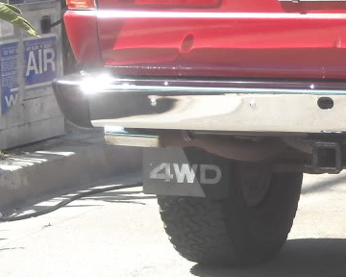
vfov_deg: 8.2
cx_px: 387
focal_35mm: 189
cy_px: 36
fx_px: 1935
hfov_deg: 10.1
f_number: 3.7
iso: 64
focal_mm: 11.02
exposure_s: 1/201
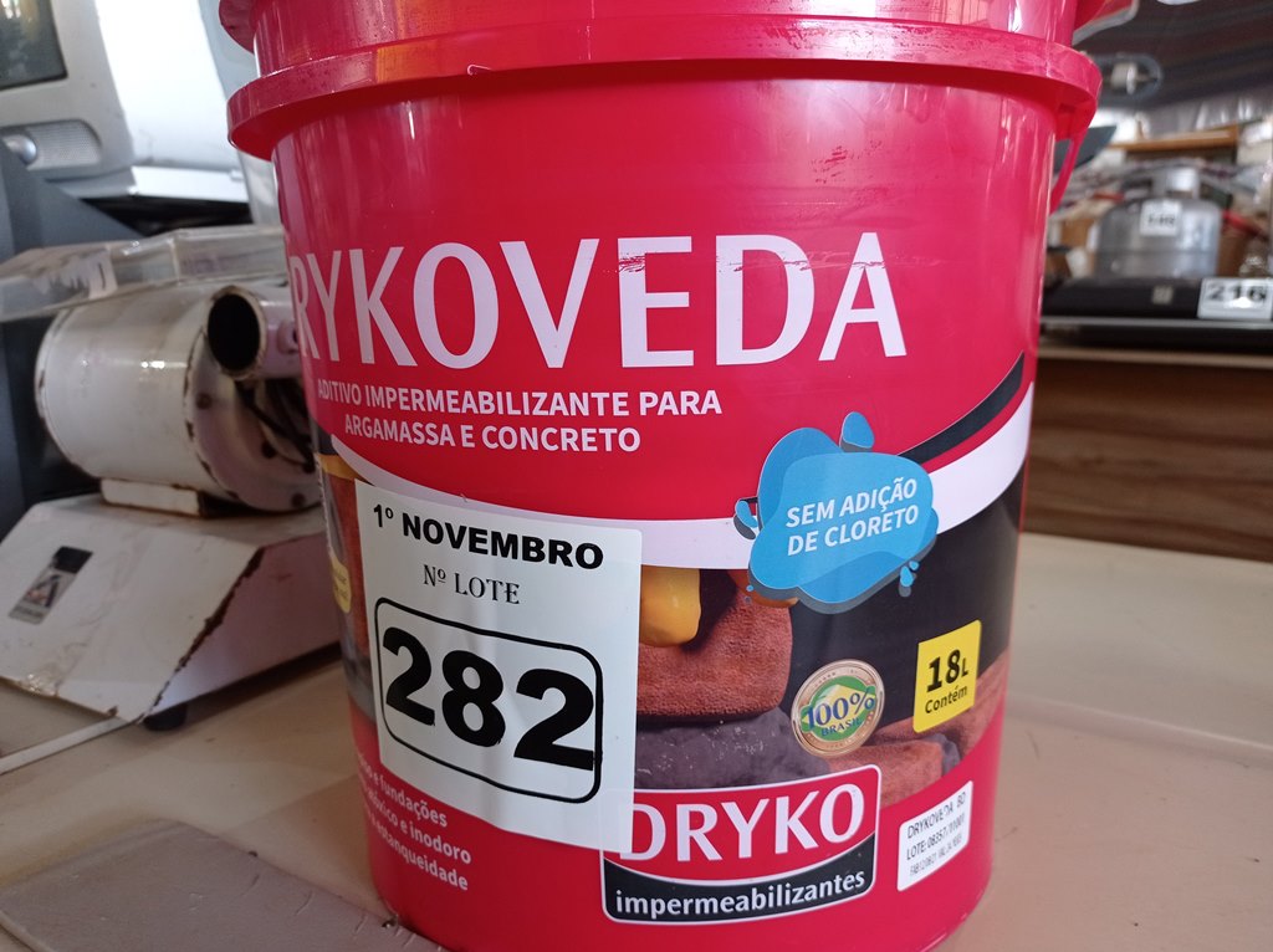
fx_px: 1029
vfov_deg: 49.7
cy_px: 476
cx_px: 636
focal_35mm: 28
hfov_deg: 63.5
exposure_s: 1/30
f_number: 1.79
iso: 289
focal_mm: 4.7
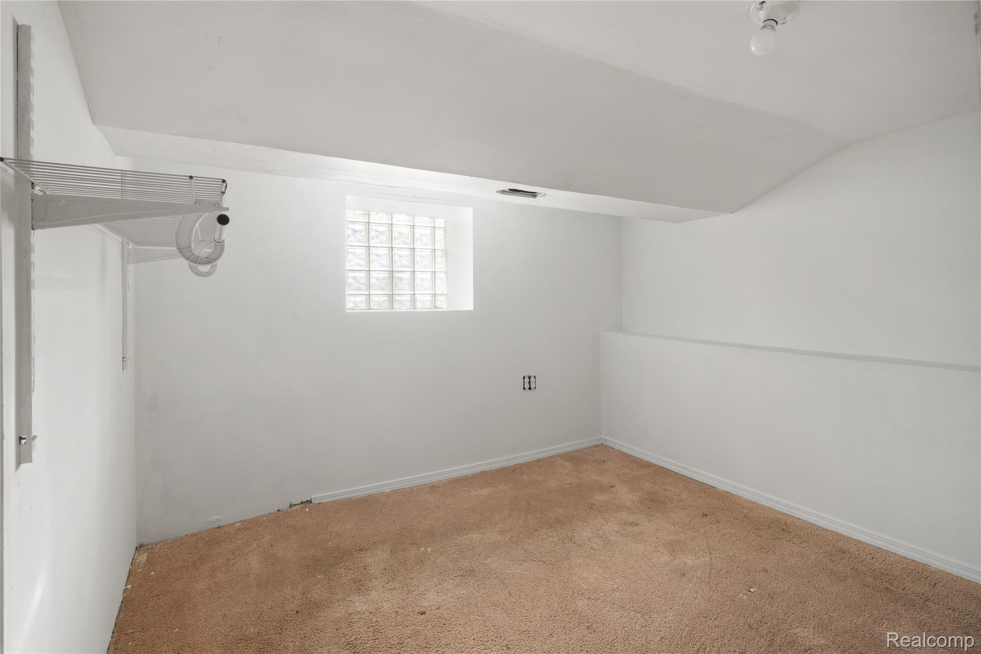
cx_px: 490
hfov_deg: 61.9
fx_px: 818
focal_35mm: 30
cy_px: 327
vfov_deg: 43.6
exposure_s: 1/25
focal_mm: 30
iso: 320
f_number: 9
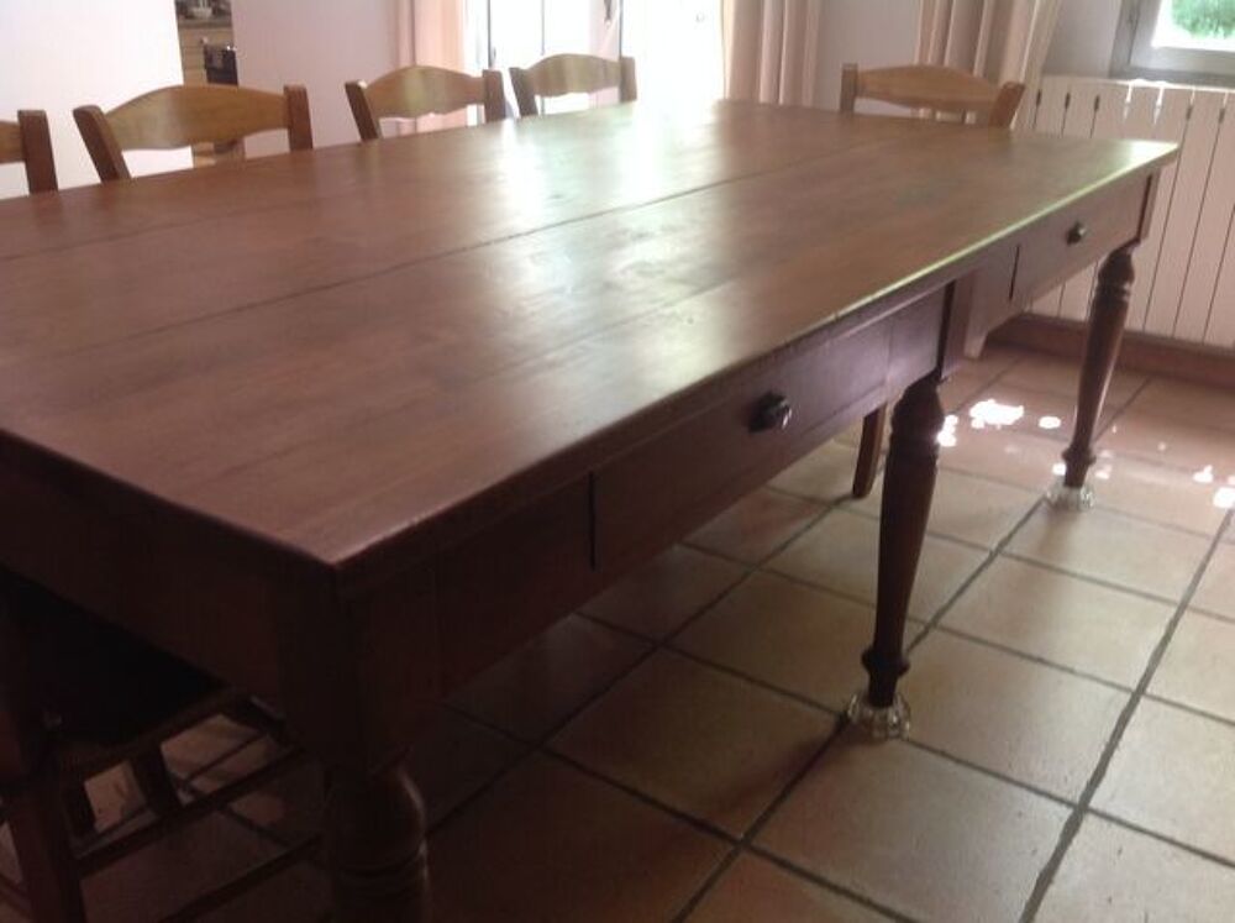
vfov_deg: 40.6
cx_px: 618
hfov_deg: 52.7
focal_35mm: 35
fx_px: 1247
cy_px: 462
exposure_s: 1/15
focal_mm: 4.28
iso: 100
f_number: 2.4
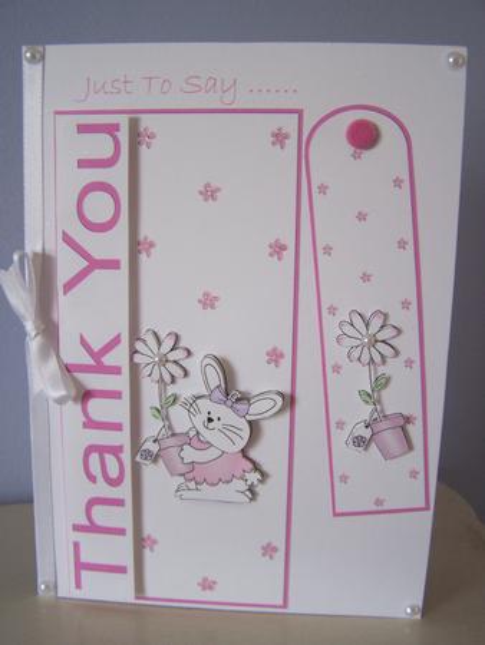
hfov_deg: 37.8
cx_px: 242
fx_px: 709
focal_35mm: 38
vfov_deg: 49.0
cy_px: 322
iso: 140
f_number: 2.8
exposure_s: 1/30
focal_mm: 6.3
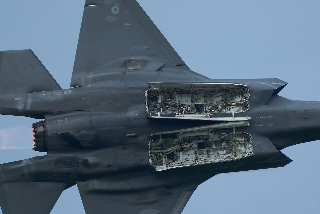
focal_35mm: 1578
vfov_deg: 0.9
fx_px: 14027
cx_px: 146
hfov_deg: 1.3
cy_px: 128
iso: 1600
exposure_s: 1/1000
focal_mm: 600
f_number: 6.3
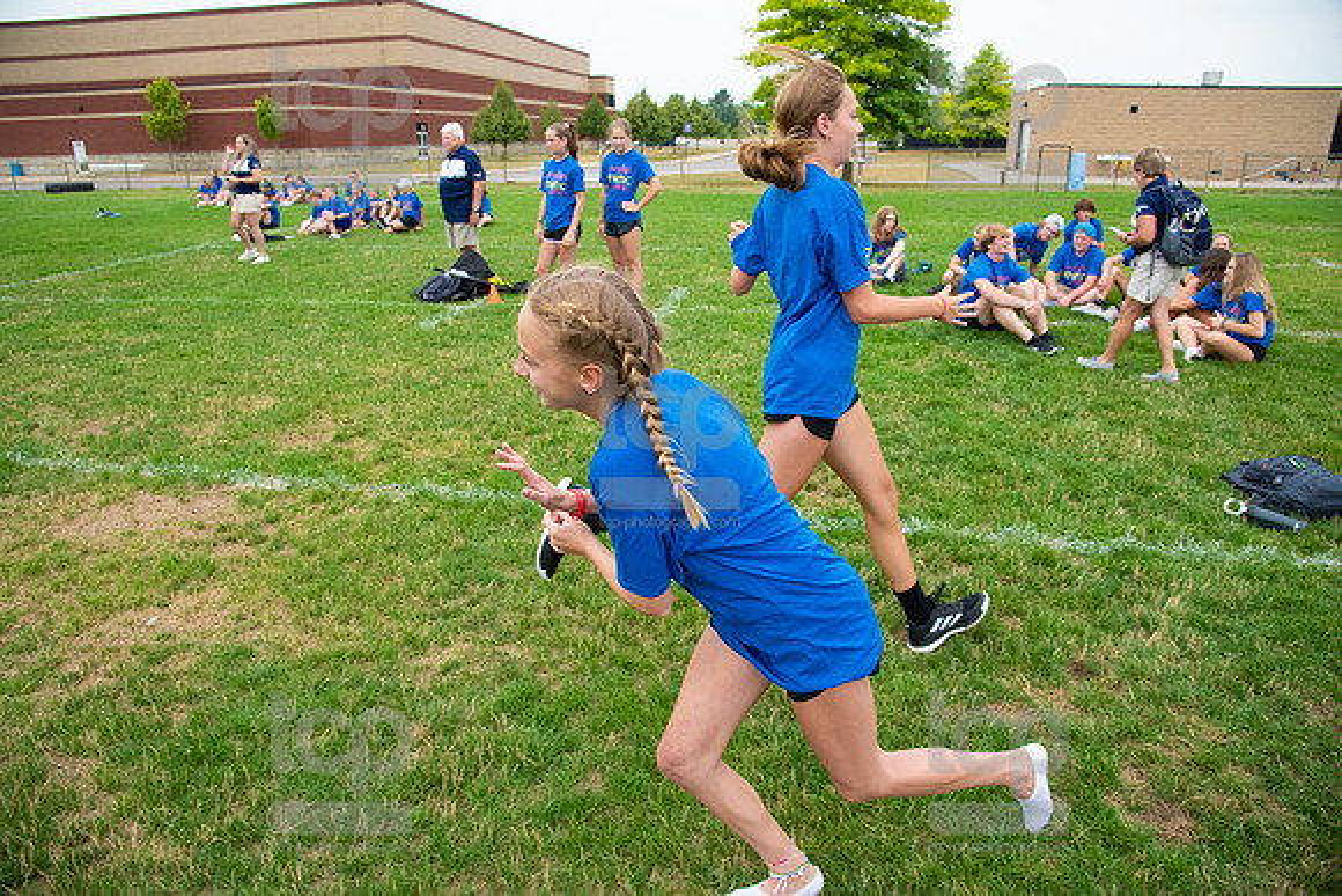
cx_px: 671
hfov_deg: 73.7
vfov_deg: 53.2
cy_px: 448
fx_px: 895
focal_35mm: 24
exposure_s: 1/1600
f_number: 5.6
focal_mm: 24
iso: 2000
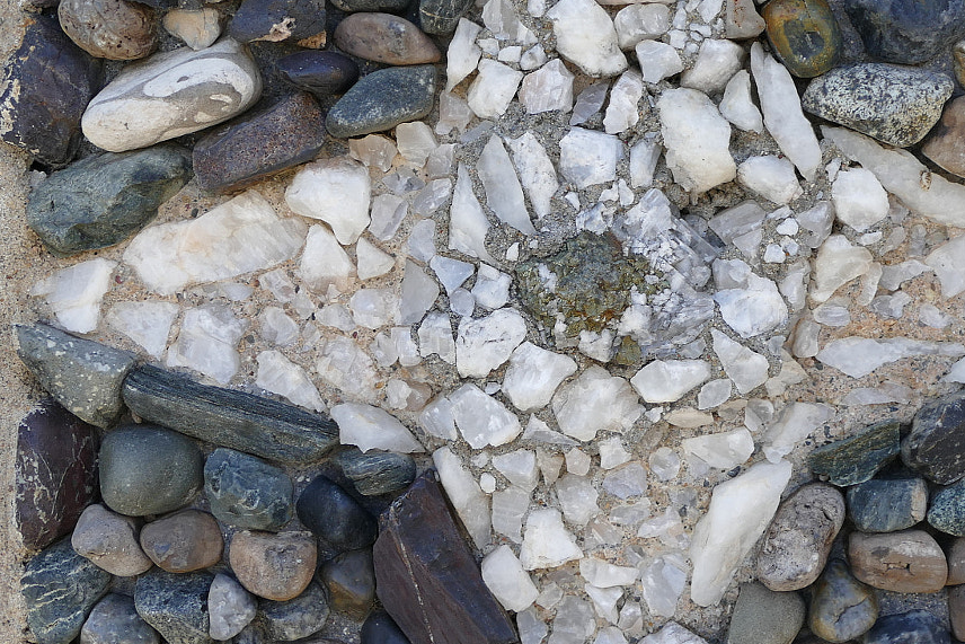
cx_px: 575
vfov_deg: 19.1
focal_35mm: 71
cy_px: 224
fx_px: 1903
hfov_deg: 28.4
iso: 125
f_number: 3.1
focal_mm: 13.97
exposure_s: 1/250
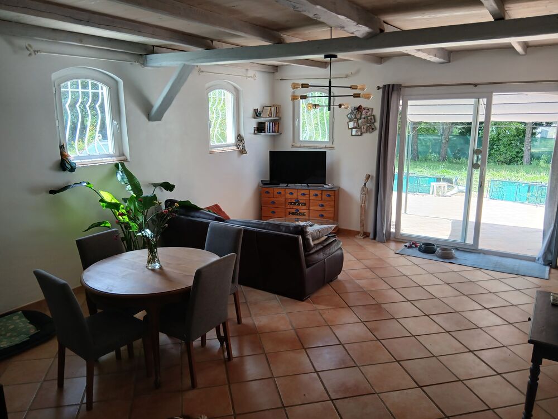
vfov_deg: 53.1
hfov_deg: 67.3
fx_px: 419
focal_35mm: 26
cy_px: 210
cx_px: 279
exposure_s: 1/50
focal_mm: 3.98
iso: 32
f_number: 1.8
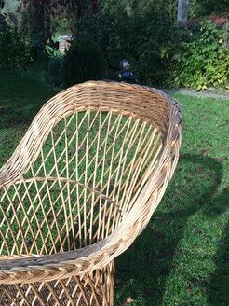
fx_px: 467
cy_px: 258
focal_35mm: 53
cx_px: 46
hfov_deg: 27.0
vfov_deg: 34.7
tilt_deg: -28.7
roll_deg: +1.1
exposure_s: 1/554
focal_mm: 4.15
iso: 32
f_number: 2.2
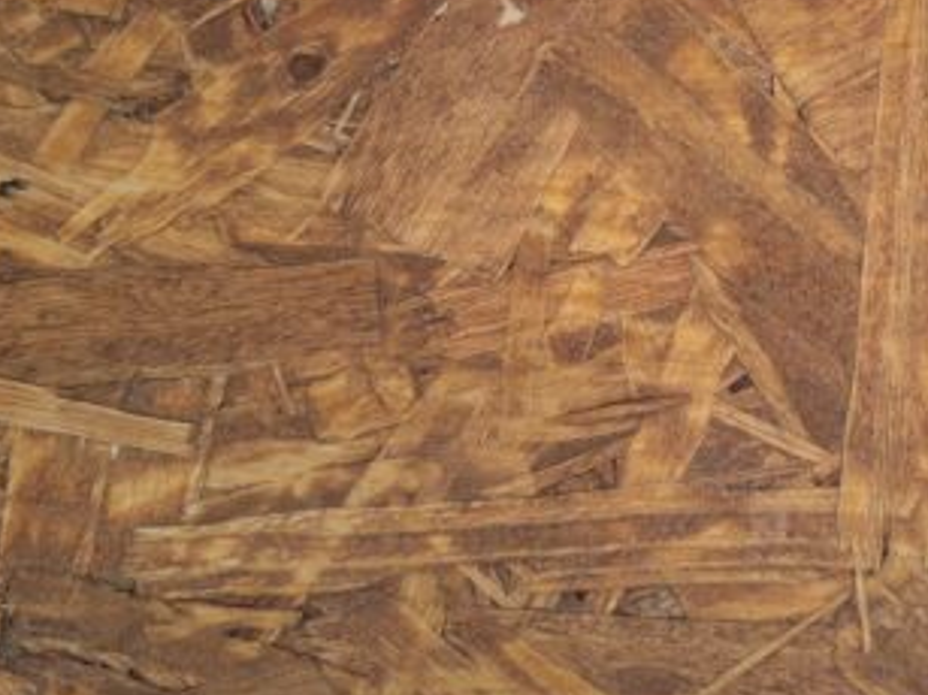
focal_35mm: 60
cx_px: 883
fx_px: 1608
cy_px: -12
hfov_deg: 30.4
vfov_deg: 23.3
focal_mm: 5.54
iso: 400
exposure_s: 1/24
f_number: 1.8
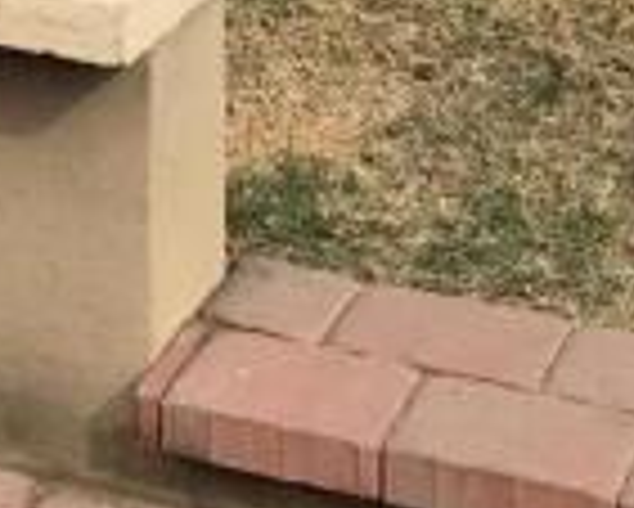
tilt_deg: -5.8
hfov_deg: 12.9
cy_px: -746
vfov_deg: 9.2
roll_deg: +0.4
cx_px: 144
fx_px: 2798
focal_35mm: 149
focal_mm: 3.99
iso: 20
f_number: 1.8
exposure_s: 1/1546
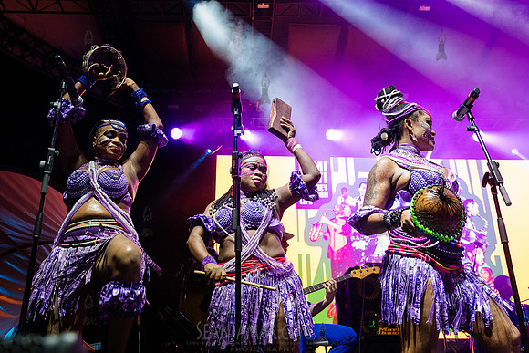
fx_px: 597
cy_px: 142
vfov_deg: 32.9
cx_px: 248
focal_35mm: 41
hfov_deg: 47.8
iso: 5000
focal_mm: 31
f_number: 4
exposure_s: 1/500
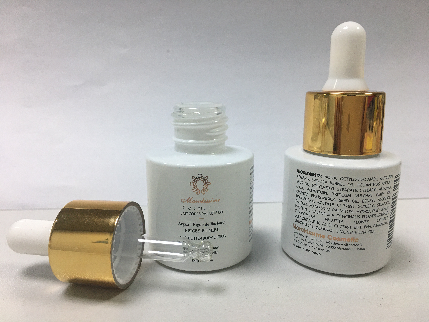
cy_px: 161
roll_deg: +0.2
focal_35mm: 29
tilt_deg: -11.7
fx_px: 359
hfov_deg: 61.7
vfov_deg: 48.2
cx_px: 214
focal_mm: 4.15
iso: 50
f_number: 2.2
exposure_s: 1/33
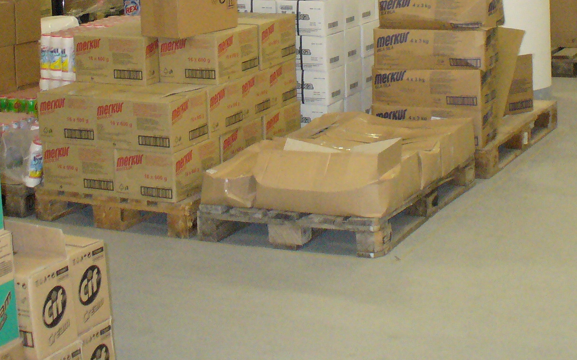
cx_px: 303
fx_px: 1242
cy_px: -40
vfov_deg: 16.0
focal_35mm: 79
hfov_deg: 26.1
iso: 400
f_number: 2.8
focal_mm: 6.1
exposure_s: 1/60
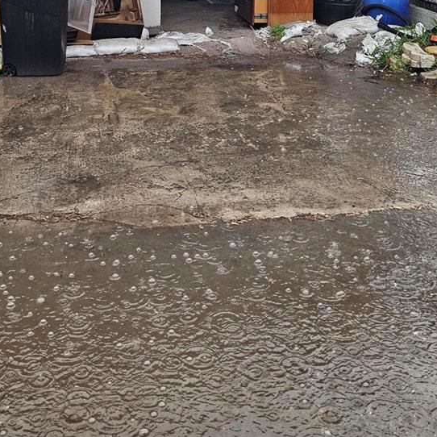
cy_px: -13
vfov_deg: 32.7
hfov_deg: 36.0
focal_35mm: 47
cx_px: 191
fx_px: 671
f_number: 1.8
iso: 200
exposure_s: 1/120
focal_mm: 5
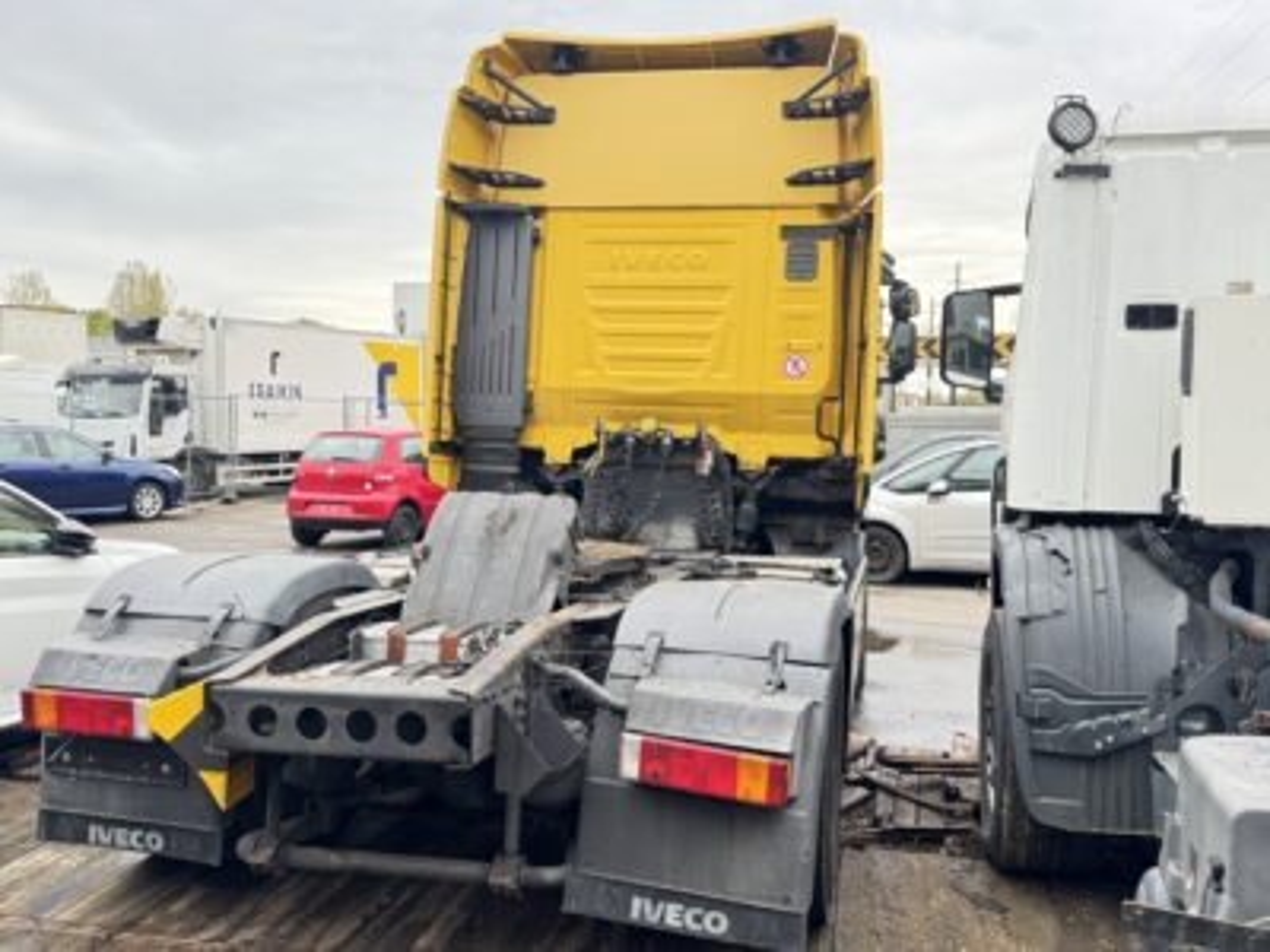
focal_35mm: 24
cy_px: 476
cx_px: 635
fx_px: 881
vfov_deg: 56.8
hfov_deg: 71.6
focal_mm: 6.76
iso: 160
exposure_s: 1/121
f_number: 1.78
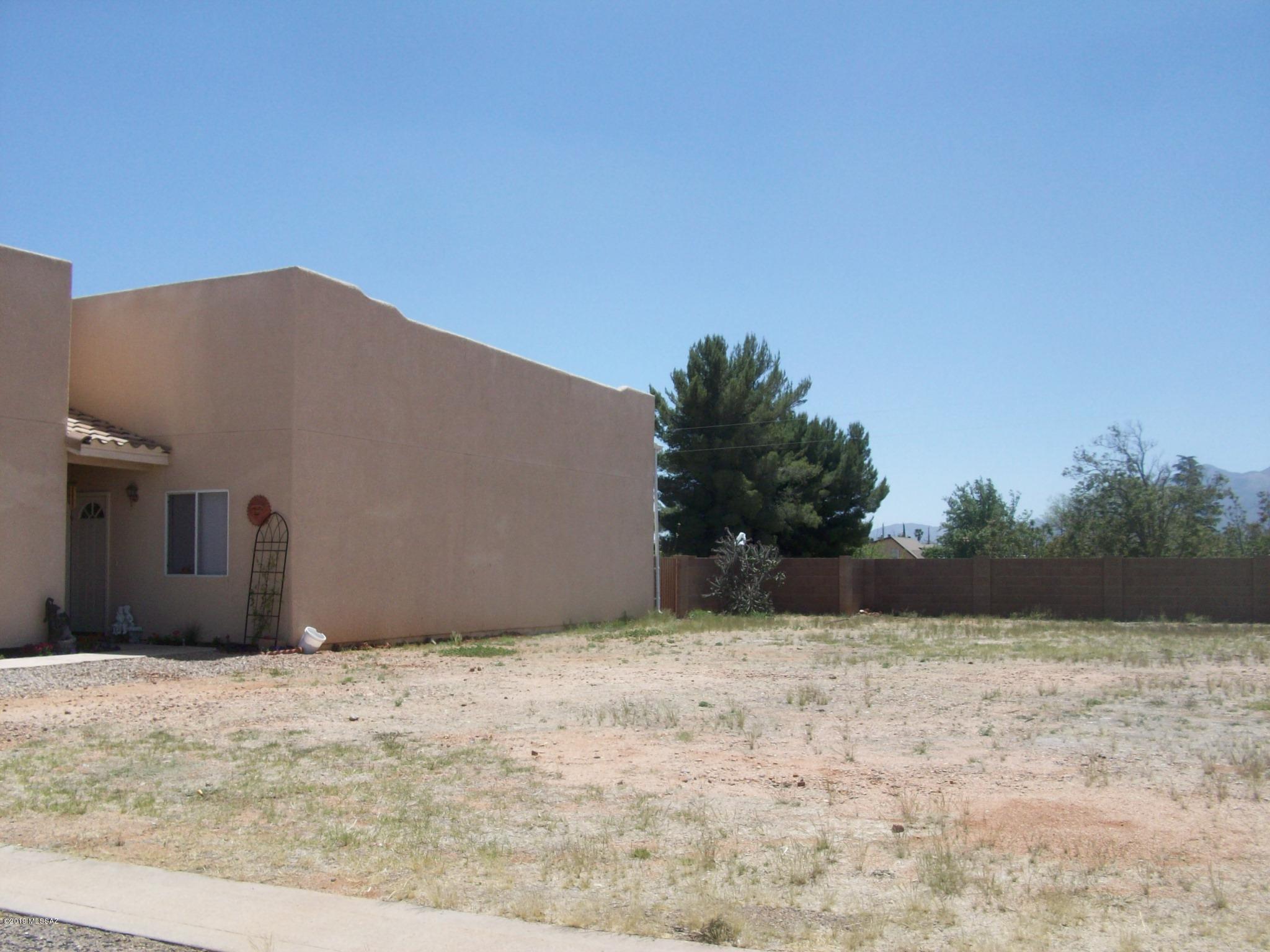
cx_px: 635
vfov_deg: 41.8
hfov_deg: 54.0
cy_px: 476
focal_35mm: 34
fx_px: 1247
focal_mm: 5.7
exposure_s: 1/364
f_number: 5.5
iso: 64
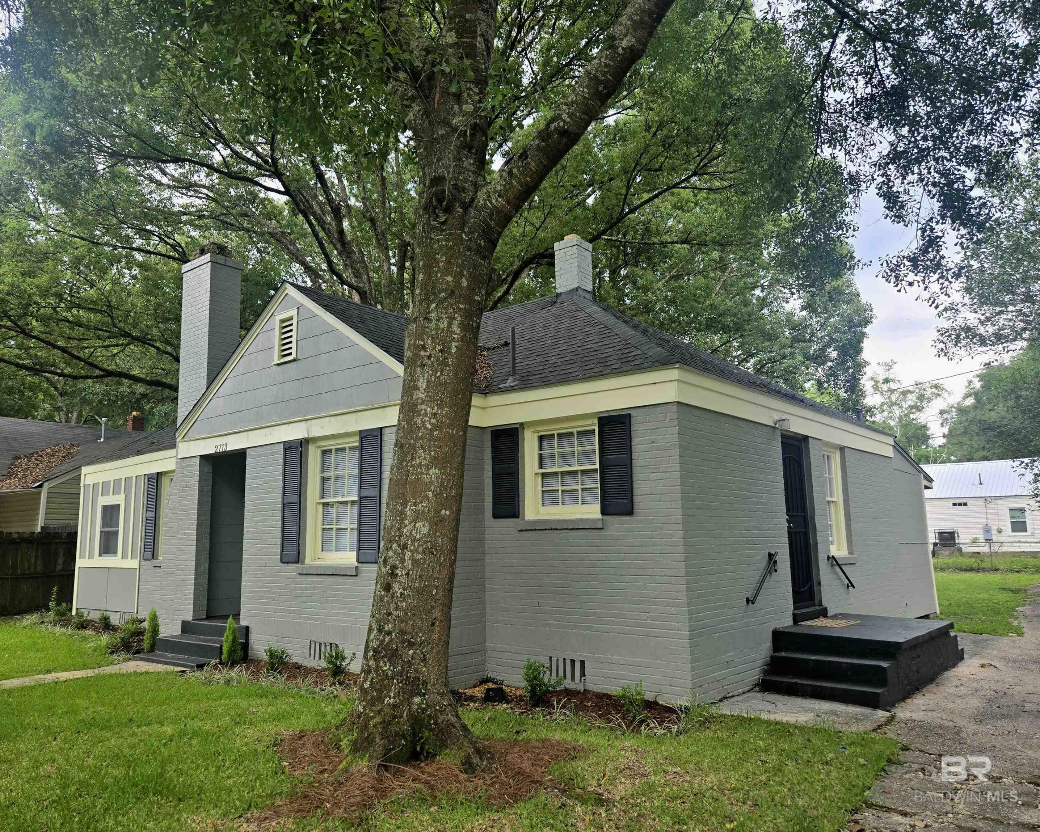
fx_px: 739
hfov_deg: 70.3
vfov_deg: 58.8
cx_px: 501
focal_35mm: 24
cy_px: 416
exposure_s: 1/1250
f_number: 1.8
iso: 80
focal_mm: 5.4
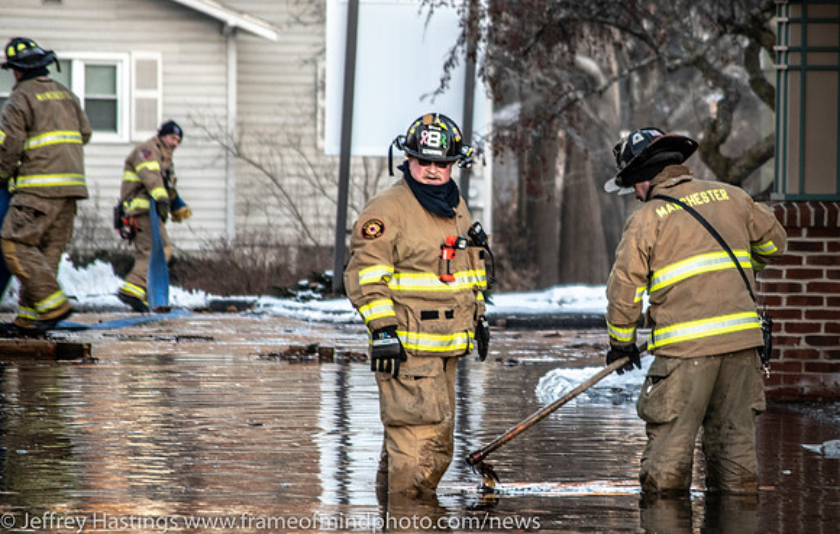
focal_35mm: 381
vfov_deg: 3.5
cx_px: 588
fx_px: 8773
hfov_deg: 5.5
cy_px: 285
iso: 800
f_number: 5.3
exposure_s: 1/125
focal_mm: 175
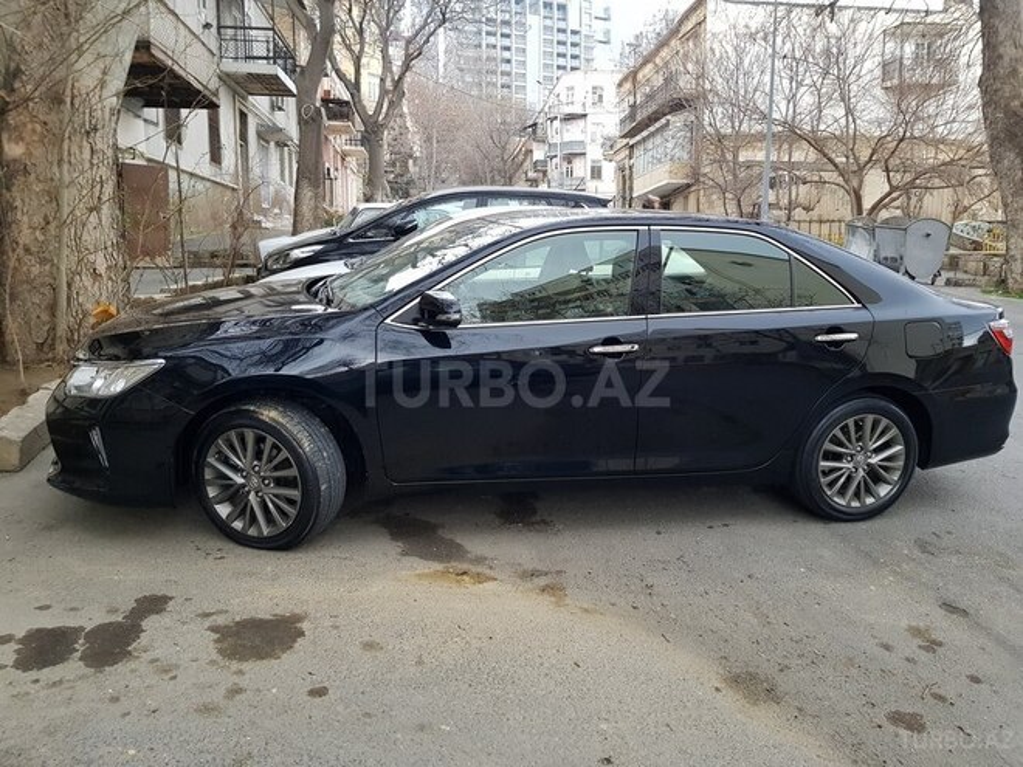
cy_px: 384
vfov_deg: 53.1
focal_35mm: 26
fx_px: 768
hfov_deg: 67.3
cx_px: 512
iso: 200
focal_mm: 4.2
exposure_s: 1/30
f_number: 1.7
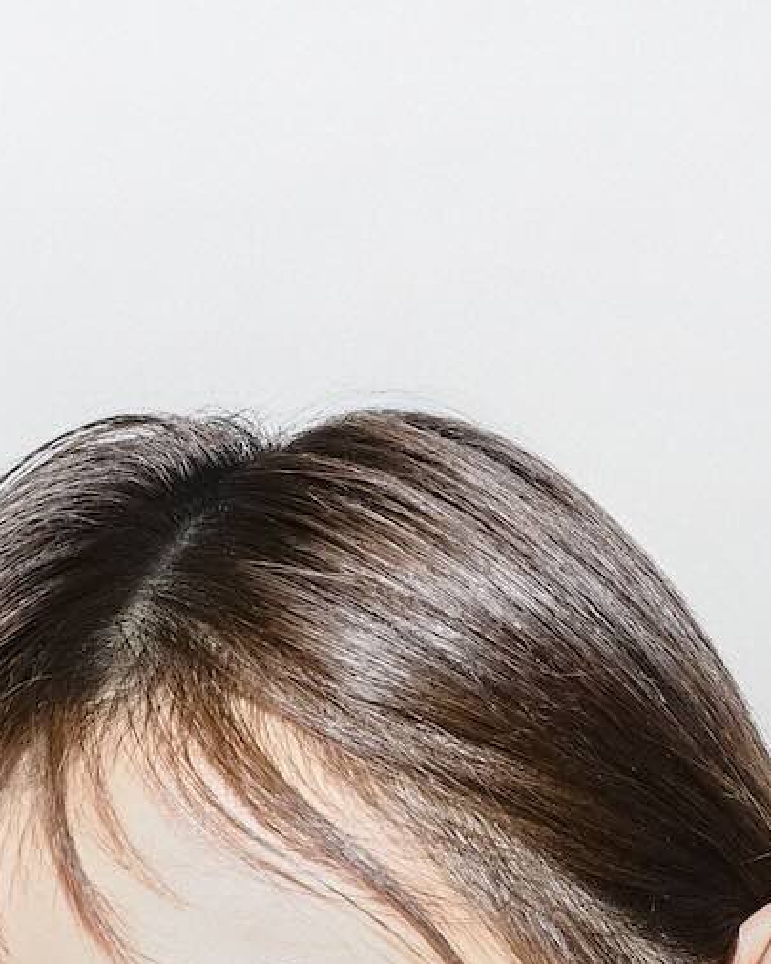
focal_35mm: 125
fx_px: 3565
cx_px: 174
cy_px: 1705
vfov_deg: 13.8
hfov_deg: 12.3
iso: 320
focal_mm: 35
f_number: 8
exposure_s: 1/125
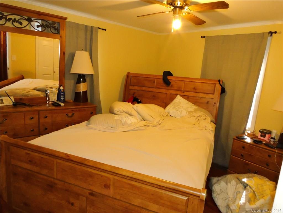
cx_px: 142
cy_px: 106
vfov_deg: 56.8
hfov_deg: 71.6
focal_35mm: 24
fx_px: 196
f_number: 5.3
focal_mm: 4.3
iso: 1600
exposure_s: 1/30
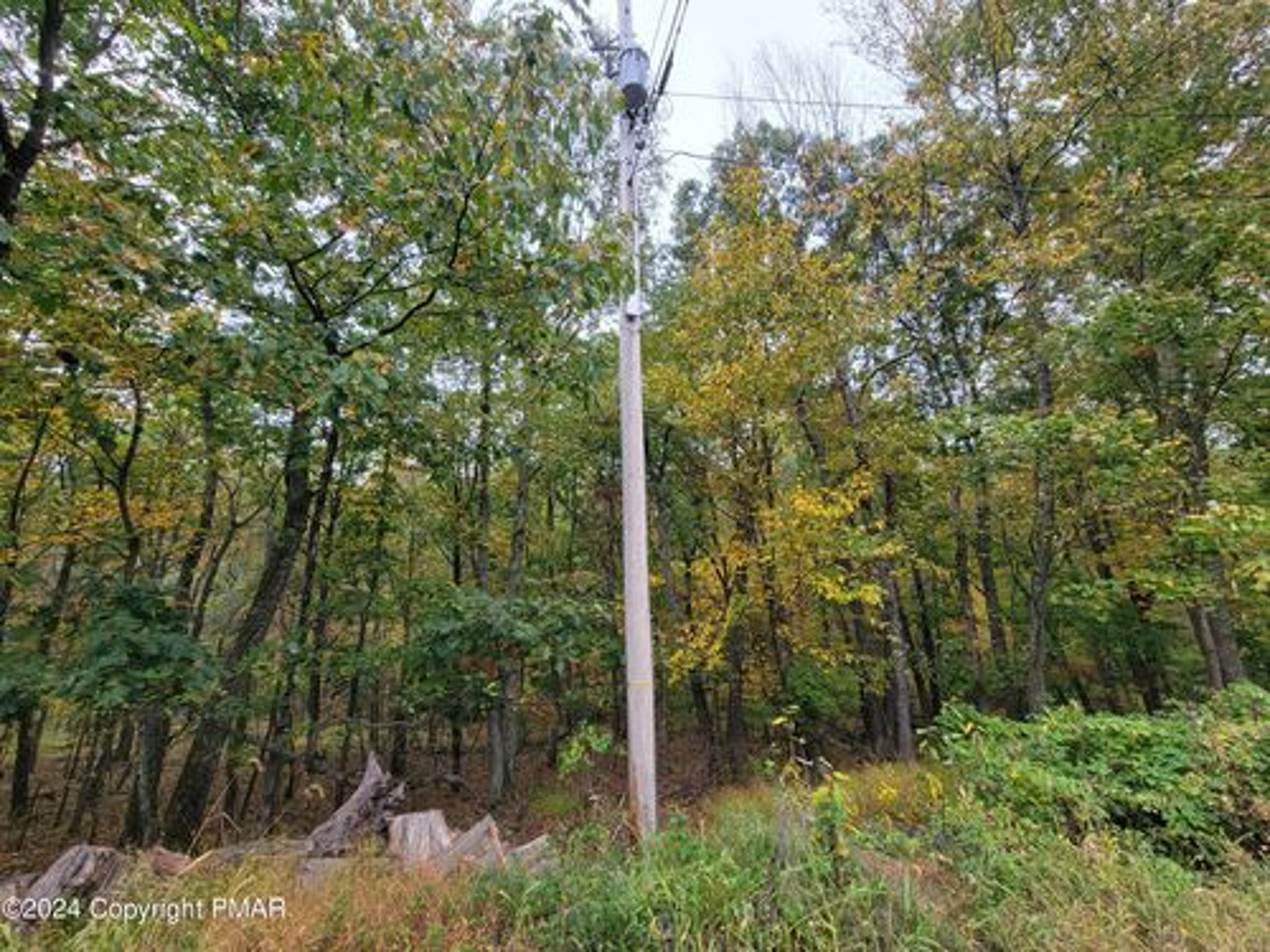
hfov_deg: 106.2
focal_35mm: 13
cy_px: 476
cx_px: 635
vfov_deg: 89.9
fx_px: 477
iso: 50
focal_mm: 2.2
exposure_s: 1/237
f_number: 2.2
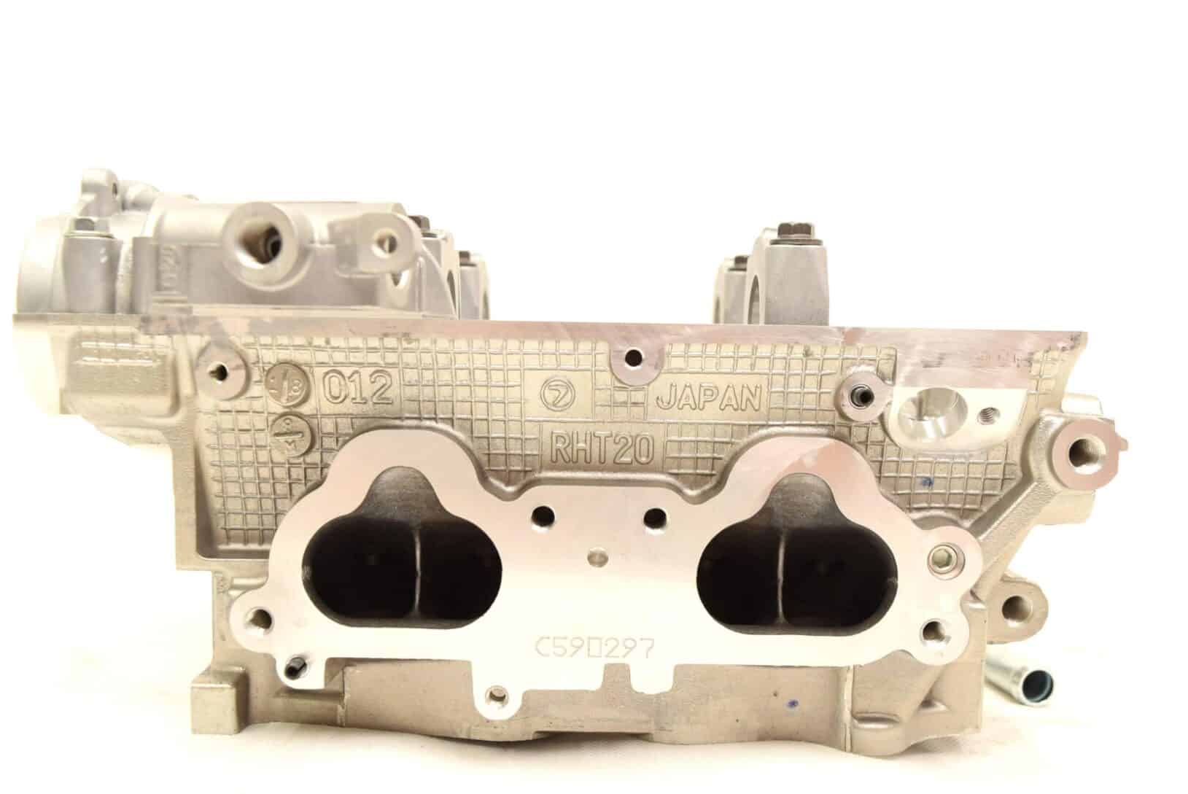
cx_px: 597
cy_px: 481
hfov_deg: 48.8
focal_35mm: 40
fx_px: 1309
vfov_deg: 33.6
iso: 400
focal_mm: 21
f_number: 5
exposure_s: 1/100
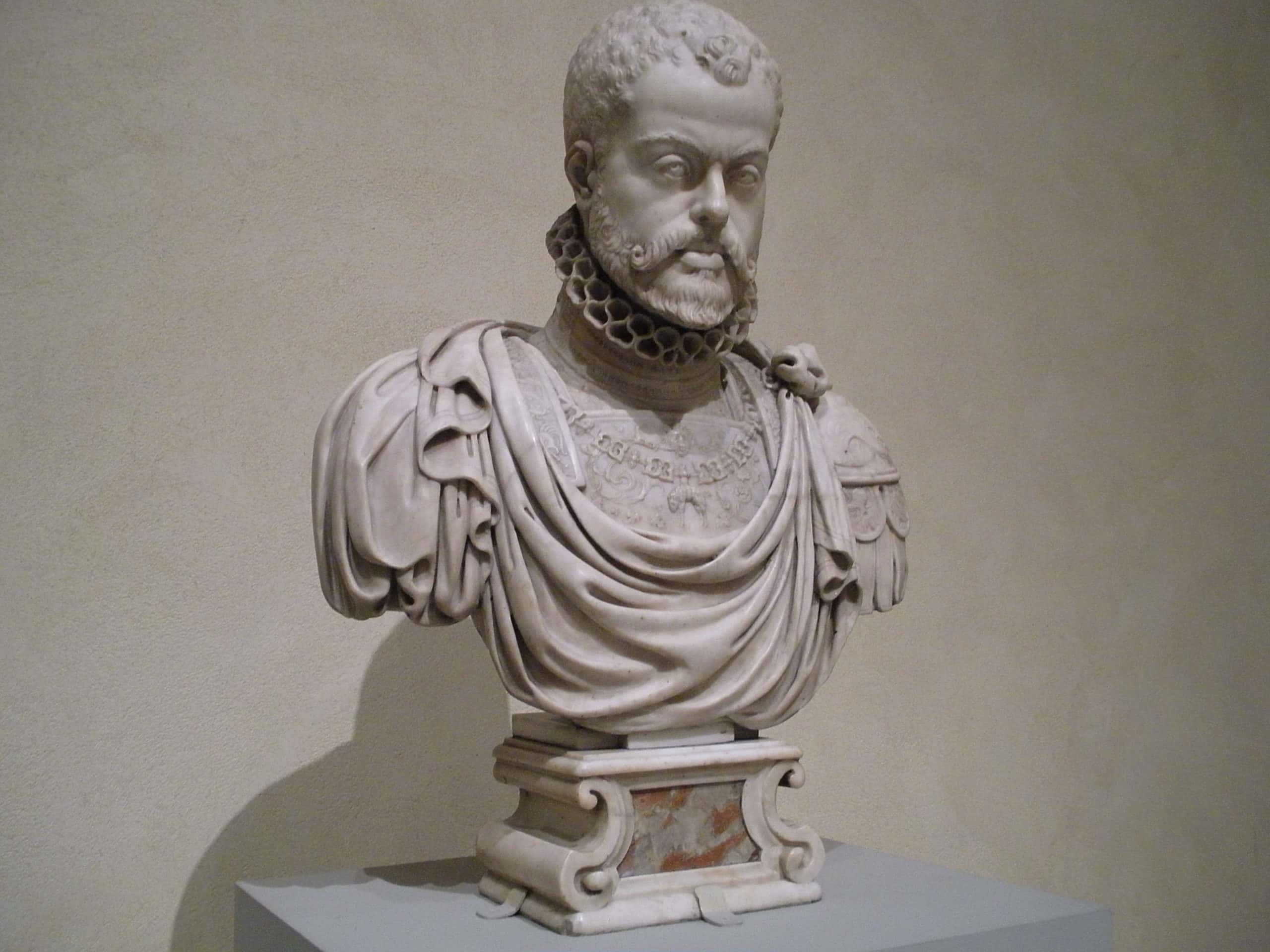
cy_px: 476
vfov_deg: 39.7
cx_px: 635
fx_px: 1321
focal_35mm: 36
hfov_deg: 51.4
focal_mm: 6.3
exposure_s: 1/20
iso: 400
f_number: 3.5
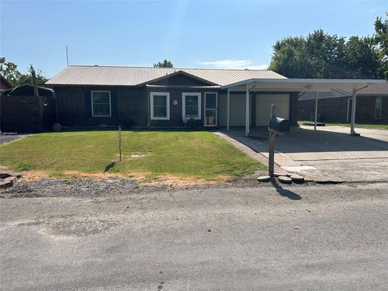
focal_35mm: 26
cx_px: 194
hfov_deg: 67.3
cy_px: 146
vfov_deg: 53.1
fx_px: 291
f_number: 1.5
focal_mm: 5.7
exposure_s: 1/6211
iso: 50
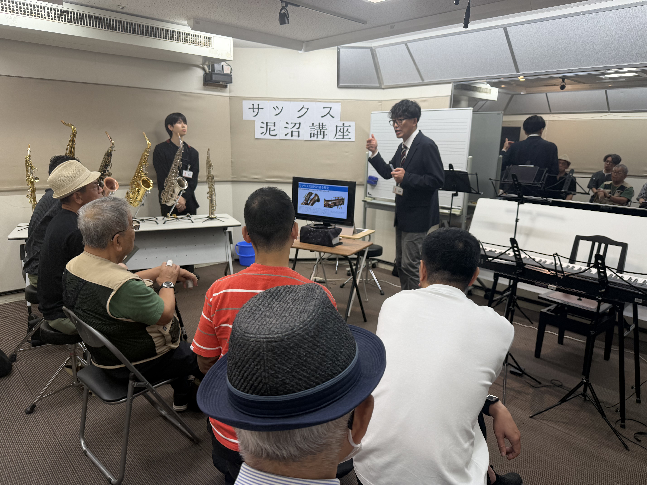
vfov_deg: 56.8
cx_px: 324
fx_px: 449
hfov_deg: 71.6
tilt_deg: -11.8
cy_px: 242
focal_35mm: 24
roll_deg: -1.6
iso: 80
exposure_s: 1/120
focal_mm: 6.76
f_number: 1.78
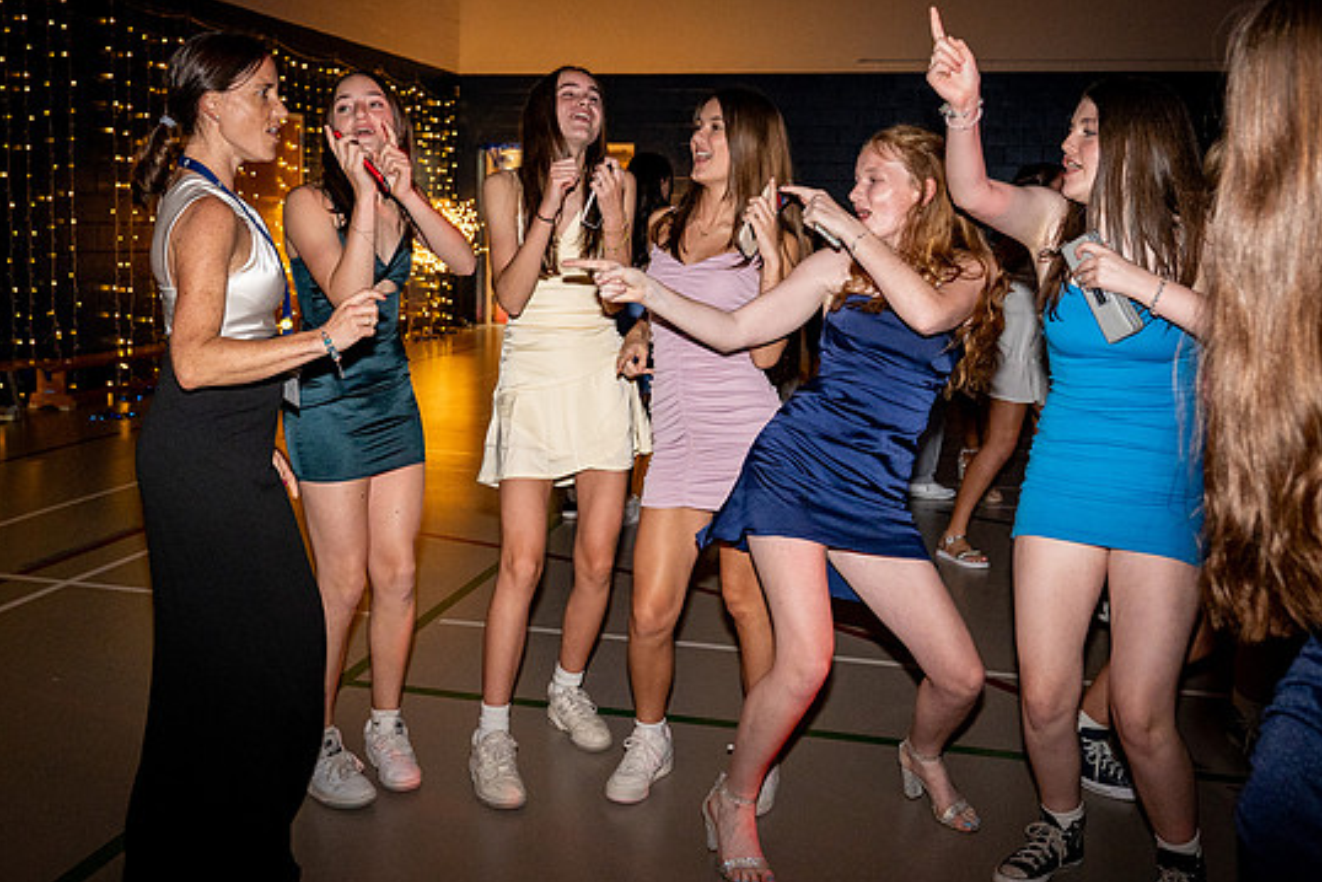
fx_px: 1396
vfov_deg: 34.9
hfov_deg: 50.6
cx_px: 613
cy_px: 340
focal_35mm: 38
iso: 1250
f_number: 4
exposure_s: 1/100
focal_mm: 24
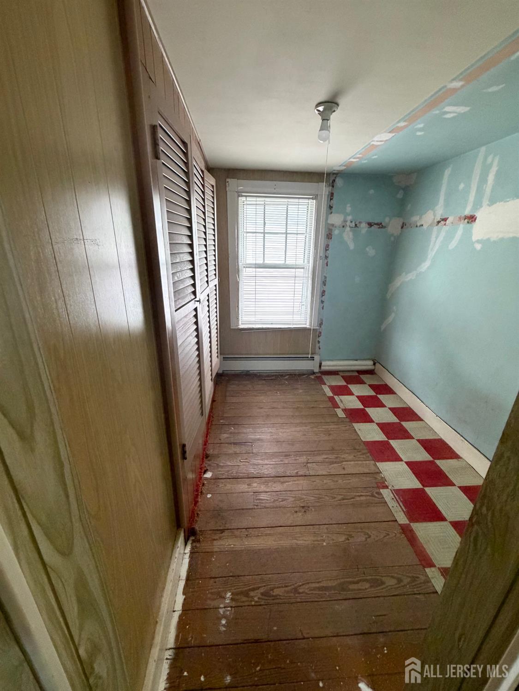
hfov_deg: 85.7
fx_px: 280
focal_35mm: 14
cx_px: 260
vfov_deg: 102.0
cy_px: 346
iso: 500
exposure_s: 1/60
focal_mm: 2.22
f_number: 2.2
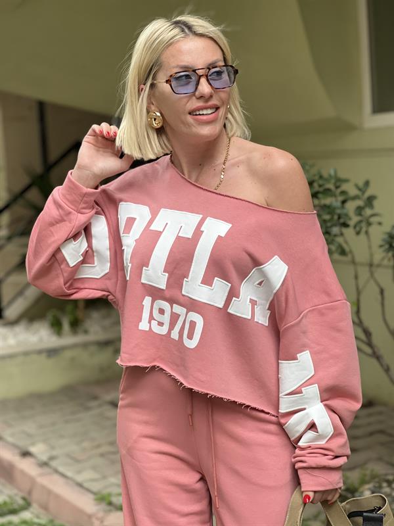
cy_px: 263
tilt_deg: -4.1
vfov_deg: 25.3
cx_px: 197
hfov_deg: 19.1
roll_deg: +3.0
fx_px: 1169
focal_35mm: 77
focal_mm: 9
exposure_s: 1/121
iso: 200
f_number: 2.8
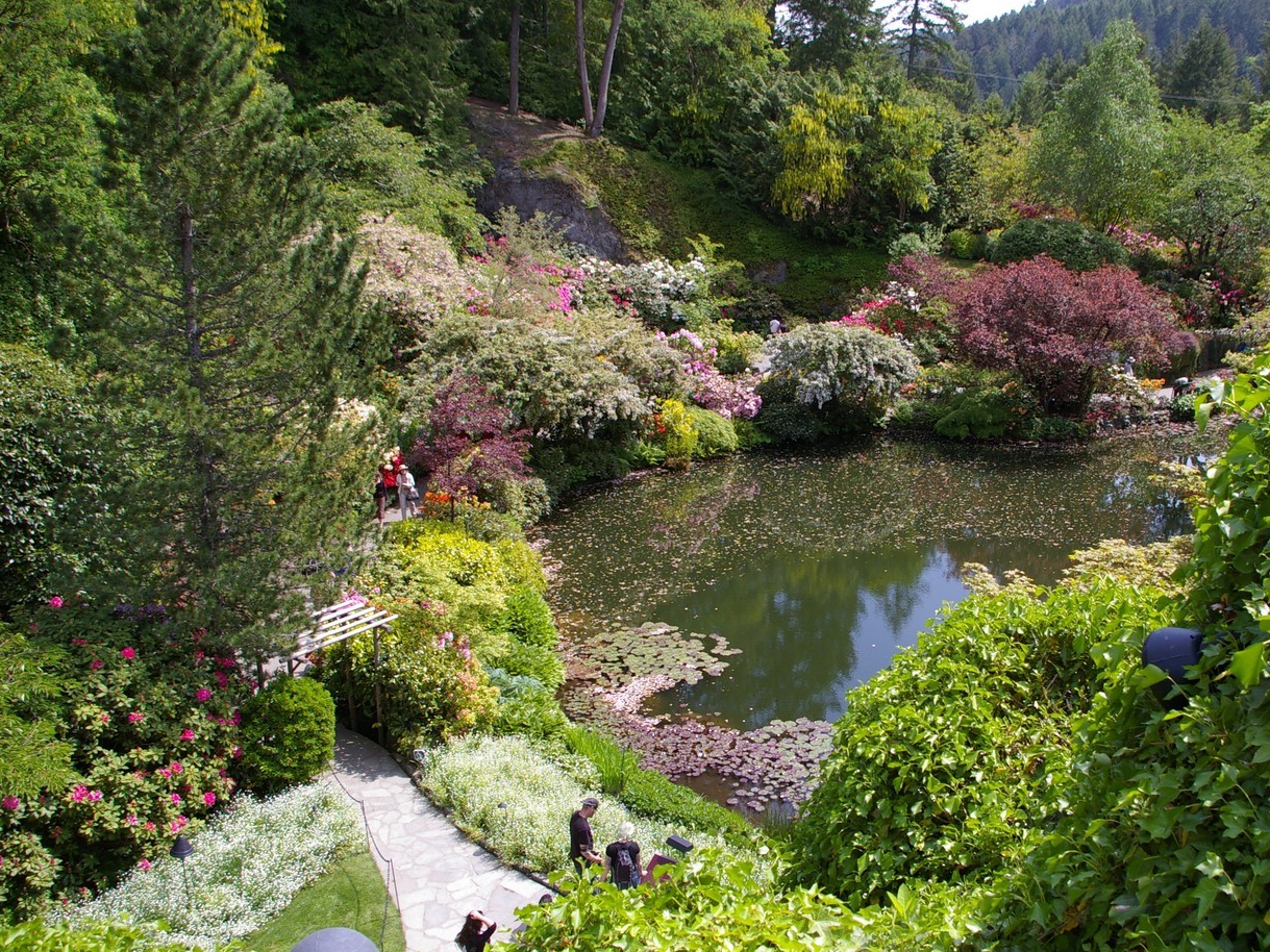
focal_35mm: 32
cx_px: 780
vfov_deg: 44.1
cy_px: 505
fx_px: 1174
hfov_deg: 56.3
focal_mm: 18
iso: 200
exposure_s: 1/250
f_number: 6.7
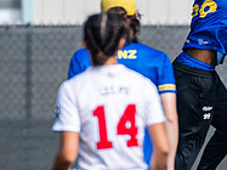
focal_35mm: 2364
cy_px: 96
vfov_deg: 0.6
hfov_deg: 0.8
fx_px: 15492
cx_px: 398
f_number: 3.2
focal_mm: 300
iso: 100
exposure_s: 1/1250
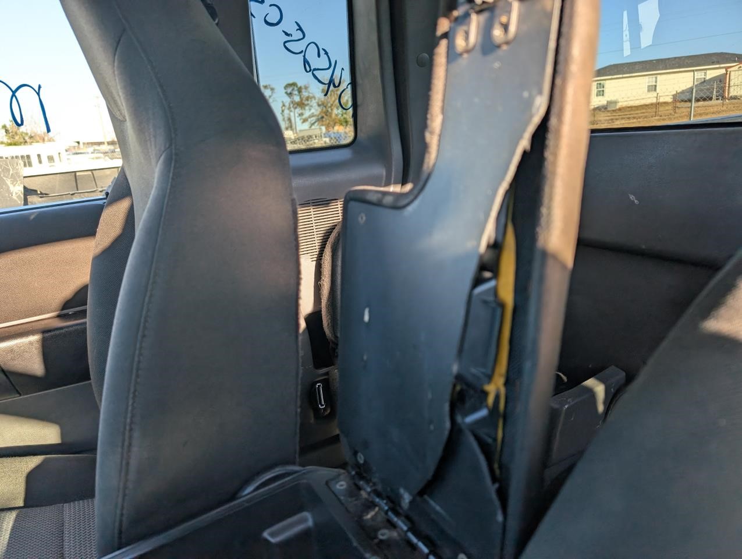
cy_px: 280
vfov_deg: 56.9
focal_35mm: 24
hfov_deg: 71.5
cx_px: 371
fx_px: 515
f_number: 1.68
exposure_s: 1/217
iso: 27
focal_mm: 6.9
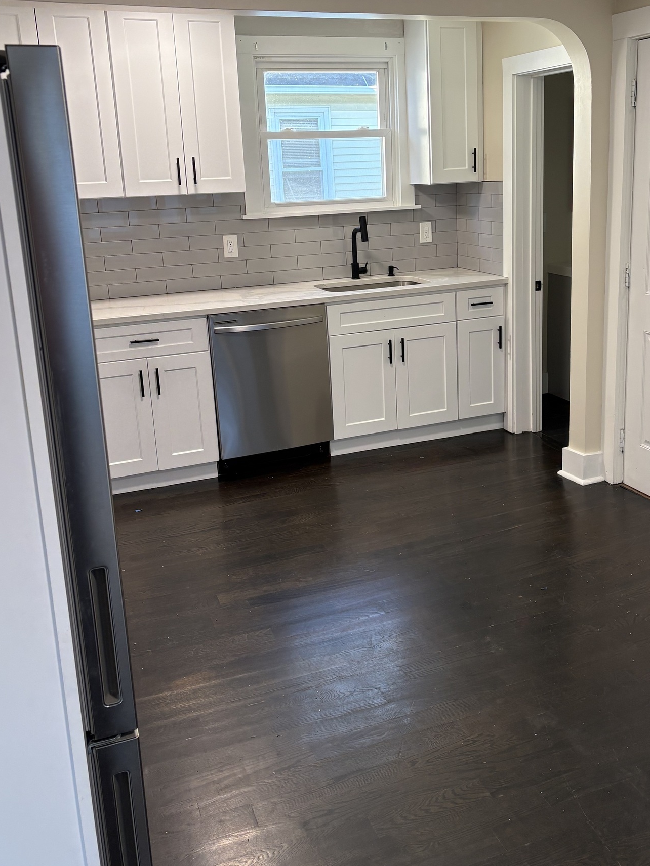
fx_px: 876
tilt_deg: -11.8
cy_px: 366
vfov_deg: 52.4
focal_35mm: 35
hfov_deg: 40.5
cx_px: 391
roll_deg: +2.1
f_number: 1.6
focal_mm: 5.96
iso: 80
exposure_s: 1/60
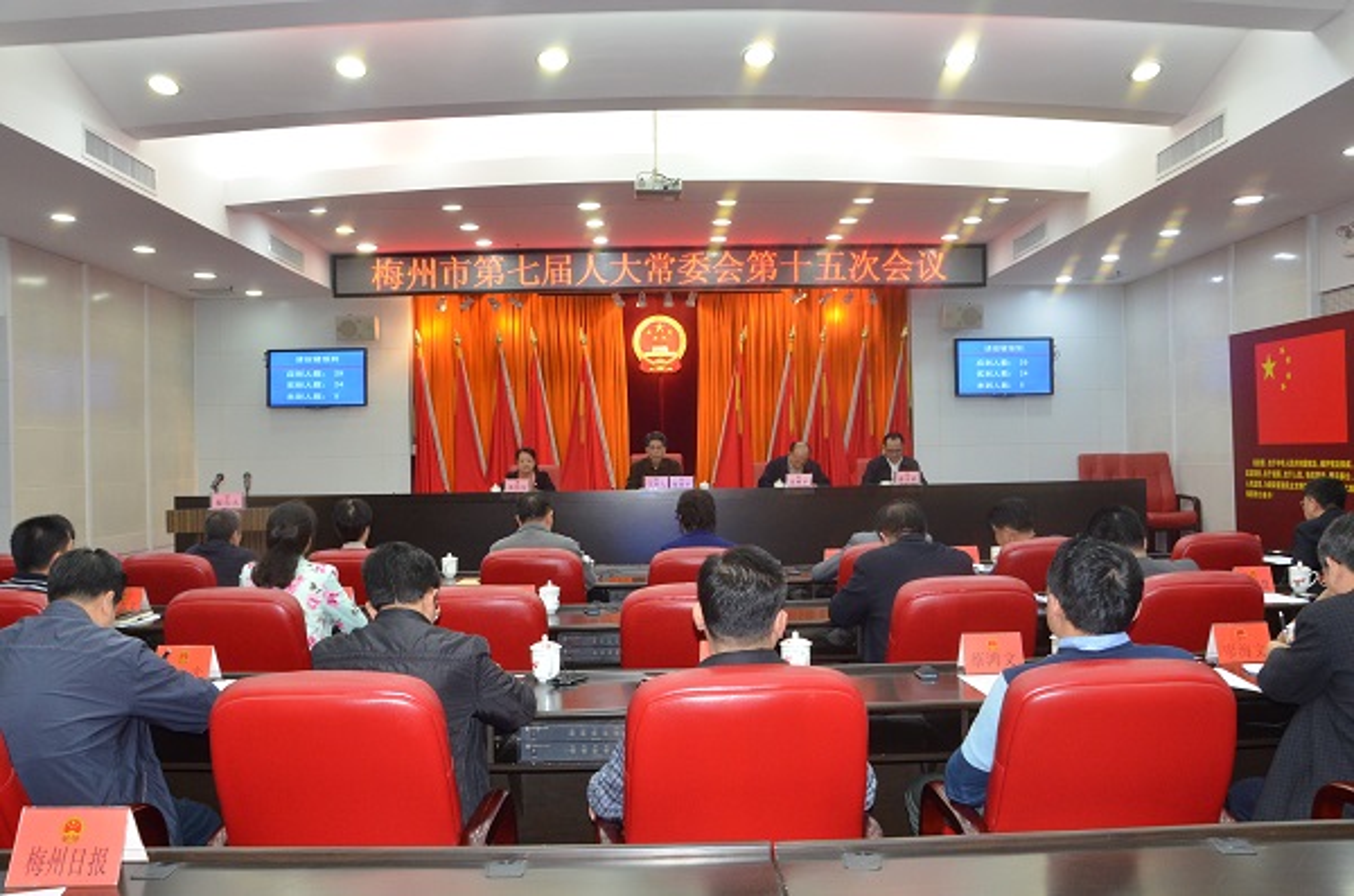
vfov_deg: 41.5
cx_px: 677
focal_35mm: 32
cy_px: 448
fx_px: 1182
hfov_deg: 59.6
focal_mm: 21
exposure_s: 1/80
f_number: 5.6
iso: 1600
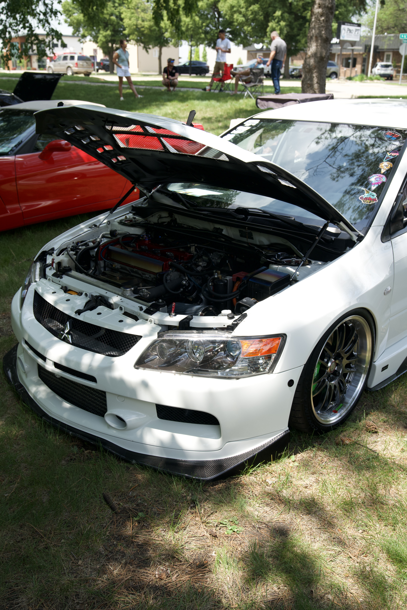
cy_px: 305
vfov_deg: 54.4
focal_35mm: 35
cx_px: 204
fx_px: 593
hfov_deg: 37.9
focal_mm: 35
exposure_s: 1/200
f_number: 5.6
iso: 800
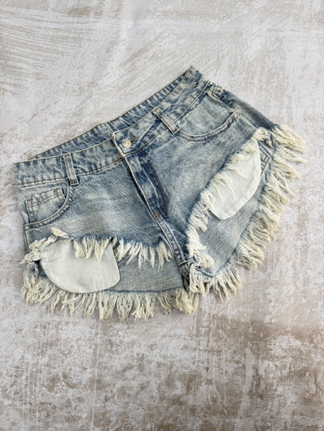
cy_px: 216
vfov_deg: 71.6
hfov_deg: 56.8
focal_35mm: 24
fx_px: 299
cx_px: 162
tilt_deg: -78.2
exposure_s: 1/100
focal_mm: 6.76
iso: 64
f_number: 1.78
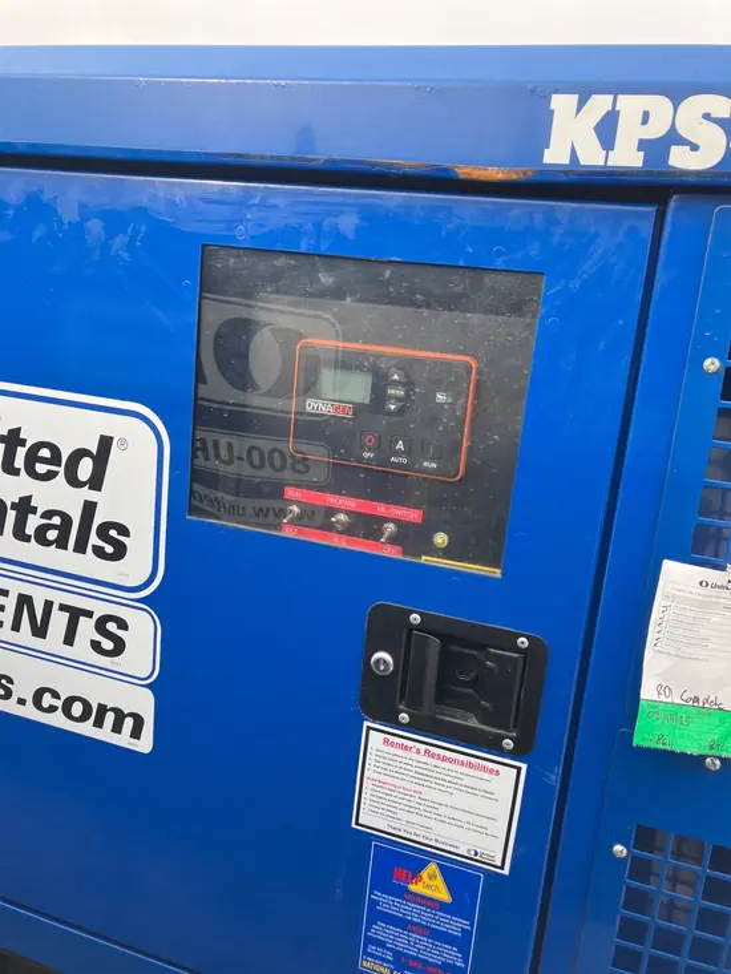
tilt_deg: -14.0
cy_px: 487
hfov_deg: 49.8
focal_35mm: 28
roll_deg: -5.0
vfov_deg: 63.4
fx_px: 788
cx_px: 366
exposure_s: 1/189
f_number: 1.8
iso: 25
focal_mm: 3.99
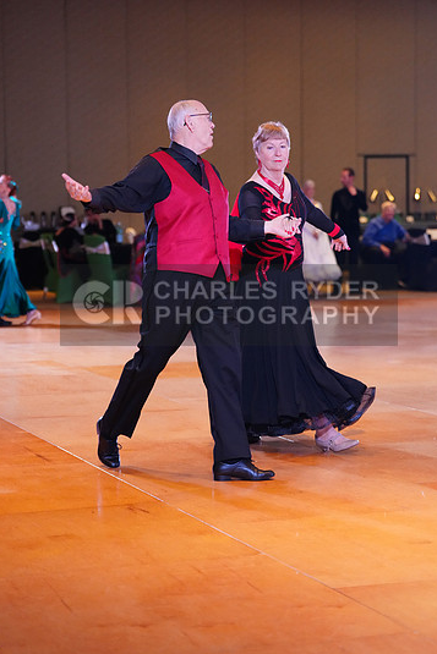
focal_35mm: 91
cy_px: 306
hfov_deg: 15.0
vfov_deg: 22.4
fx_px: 1656
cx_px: 230
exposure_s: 1/400
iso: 5000
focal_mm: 84
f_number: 2.8
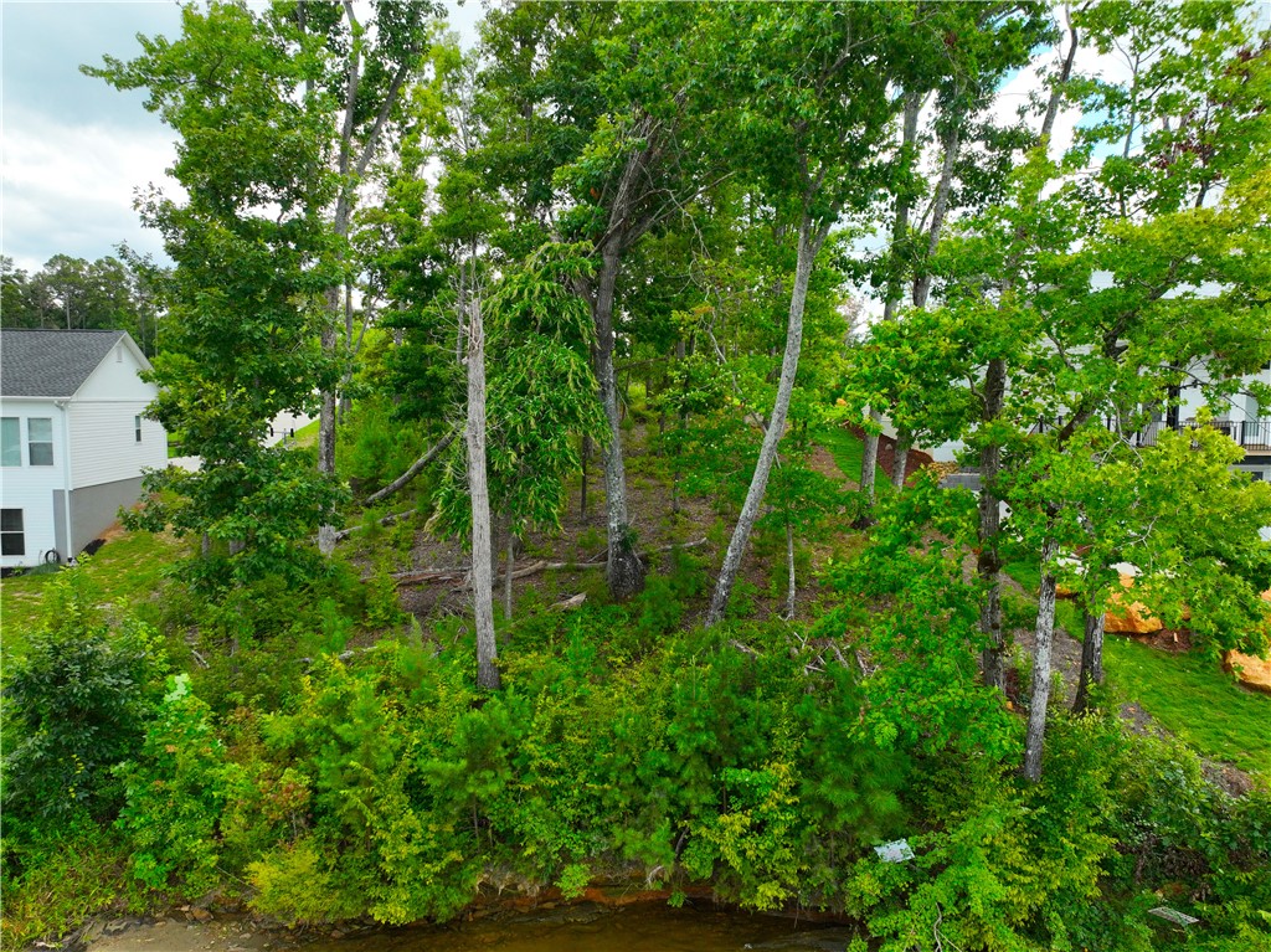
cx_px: 636
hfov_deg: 71.6
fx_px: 881
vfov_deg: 56.8
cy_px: 476
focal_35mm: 24
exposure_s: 1/160
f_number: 2.8
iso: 220
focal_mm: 12.29
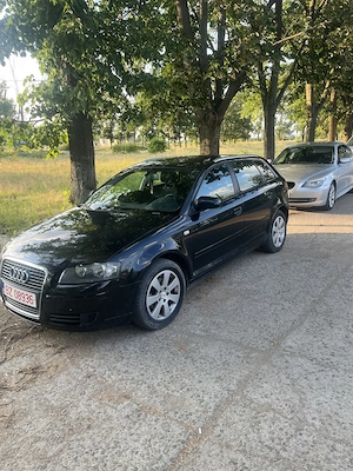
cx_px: 176
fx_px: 354
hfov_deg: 53.1
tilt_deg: -13.8
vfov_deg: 67.3
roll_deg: +2.6
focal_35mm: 26
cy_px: 236
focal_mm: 5.1
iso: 40
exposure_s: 1/191
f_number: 1.6
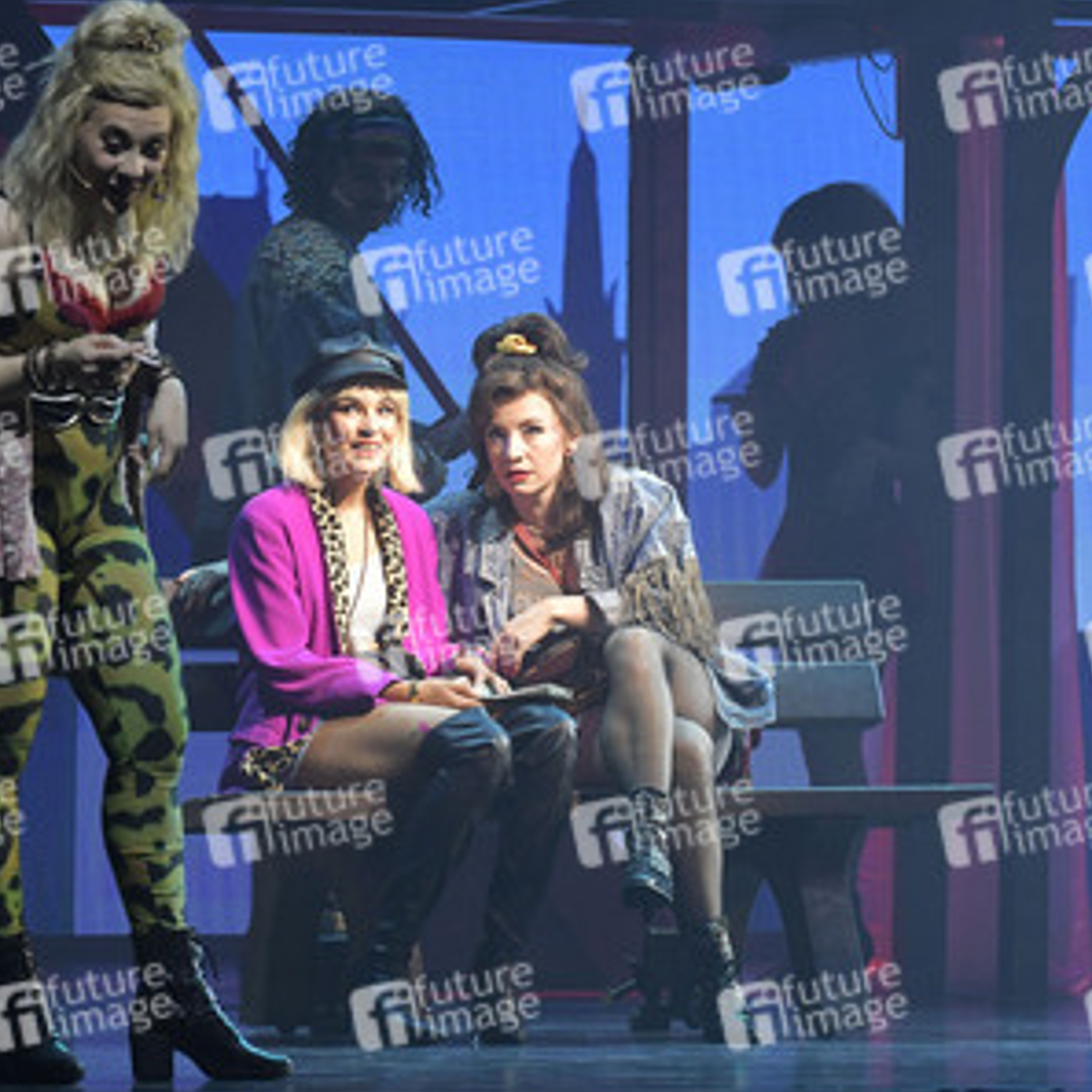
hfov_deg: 8.5
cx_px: 347
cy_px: 548
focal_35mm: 206
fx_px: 7352
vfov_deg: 8.5
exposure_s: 1/200
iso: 3200
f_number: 5.6
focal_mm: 160
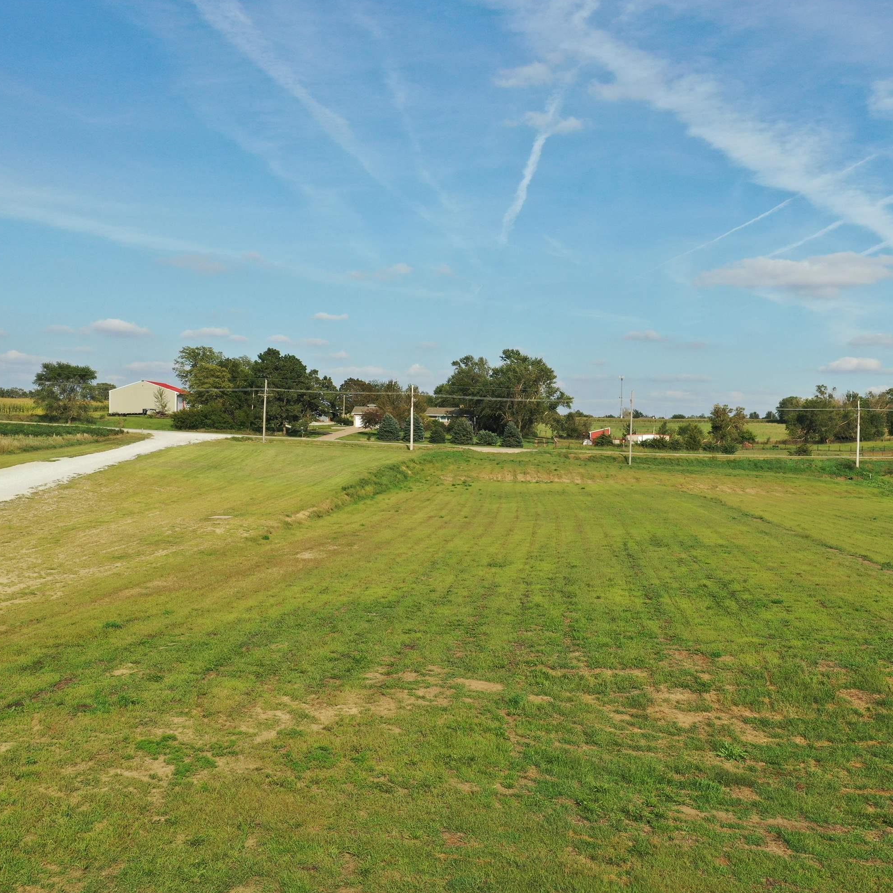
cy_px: 450
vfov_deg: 44.9
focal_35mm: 37
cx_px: 545
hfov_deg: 44.6
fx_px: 1080
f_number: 5.6
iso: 100
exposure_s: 1/500
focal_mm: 10.26
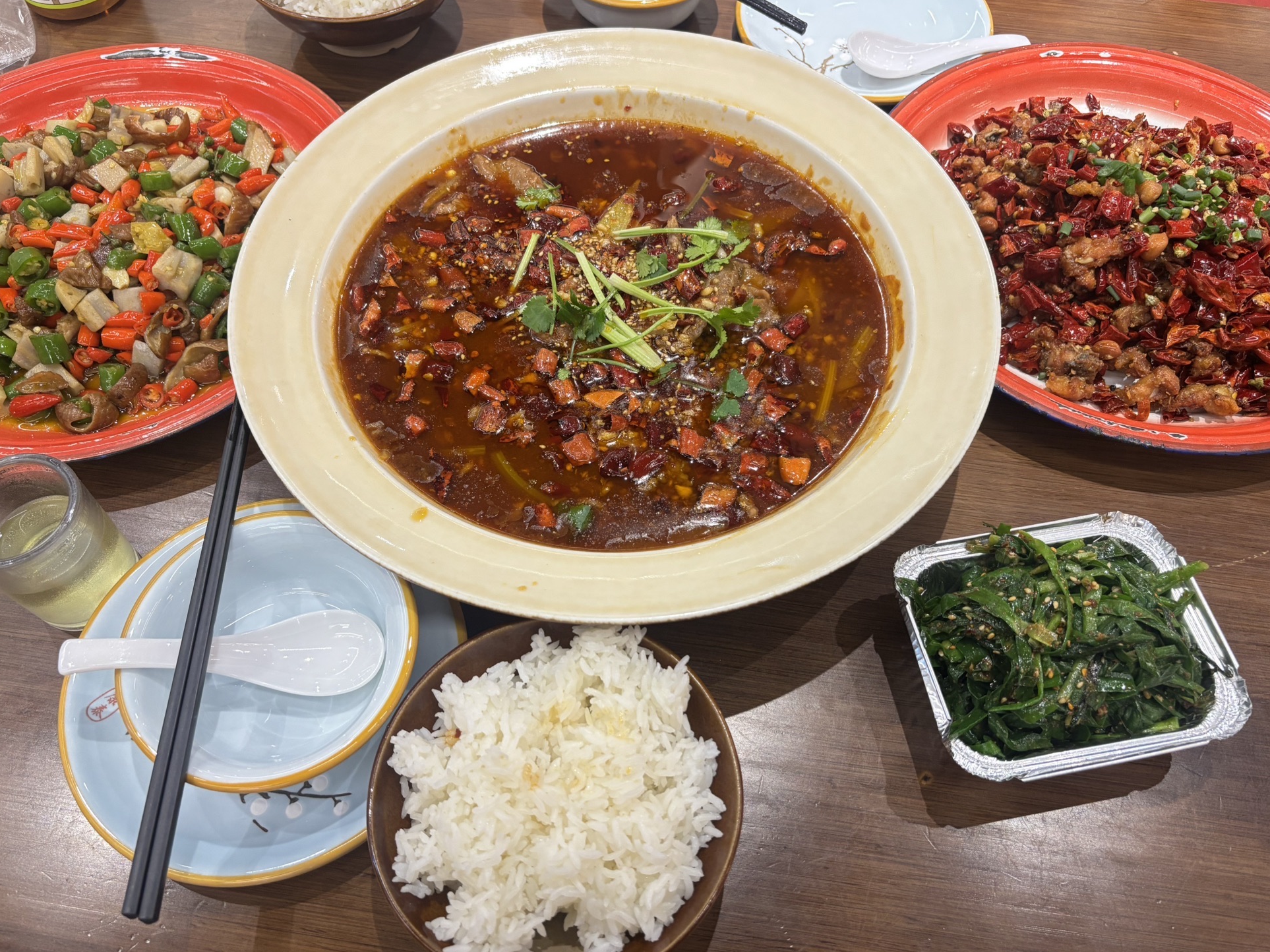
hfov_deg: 65.3
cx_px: 631
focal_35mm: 27
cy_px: 484
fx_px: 990
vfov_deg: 51.3
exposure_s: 1/50
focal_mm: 5.96
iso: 160
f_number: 1.6
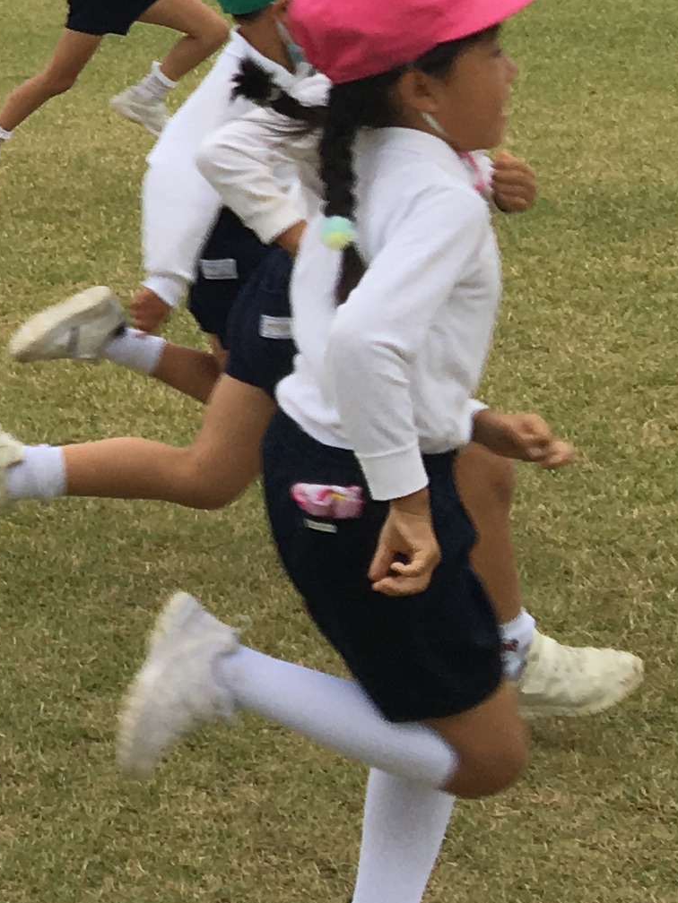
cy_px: 107
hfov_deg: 11.4
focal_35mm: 116
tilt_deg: -8.8
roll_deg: +1.1
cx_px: -702
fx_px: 3029
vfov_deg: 16.8
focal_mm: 4.15
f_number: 2.2
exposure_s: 1/557
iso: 25
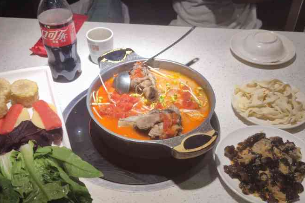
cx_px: 143
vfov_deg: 33.4
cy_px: 110
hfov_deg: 48.4
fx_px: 339
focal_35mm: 40
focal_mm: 6.72
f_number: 1.69
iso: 50
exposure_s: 1/103
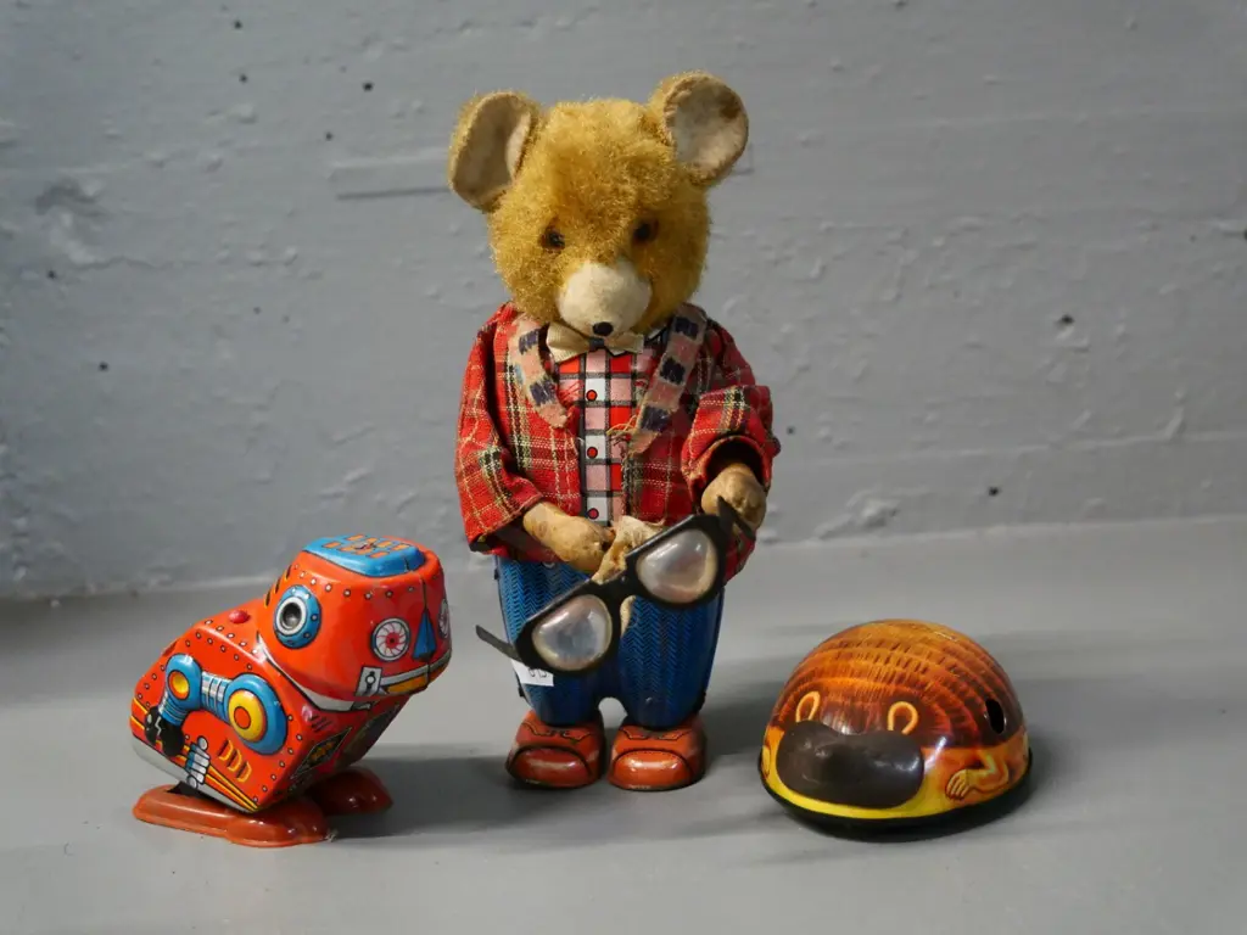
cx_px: 624
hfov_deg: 51.4
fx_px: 1297
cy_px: 468
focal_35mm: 36
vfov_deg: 39.7
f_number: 3.9
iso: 3200
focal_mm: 18
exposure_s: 1/100
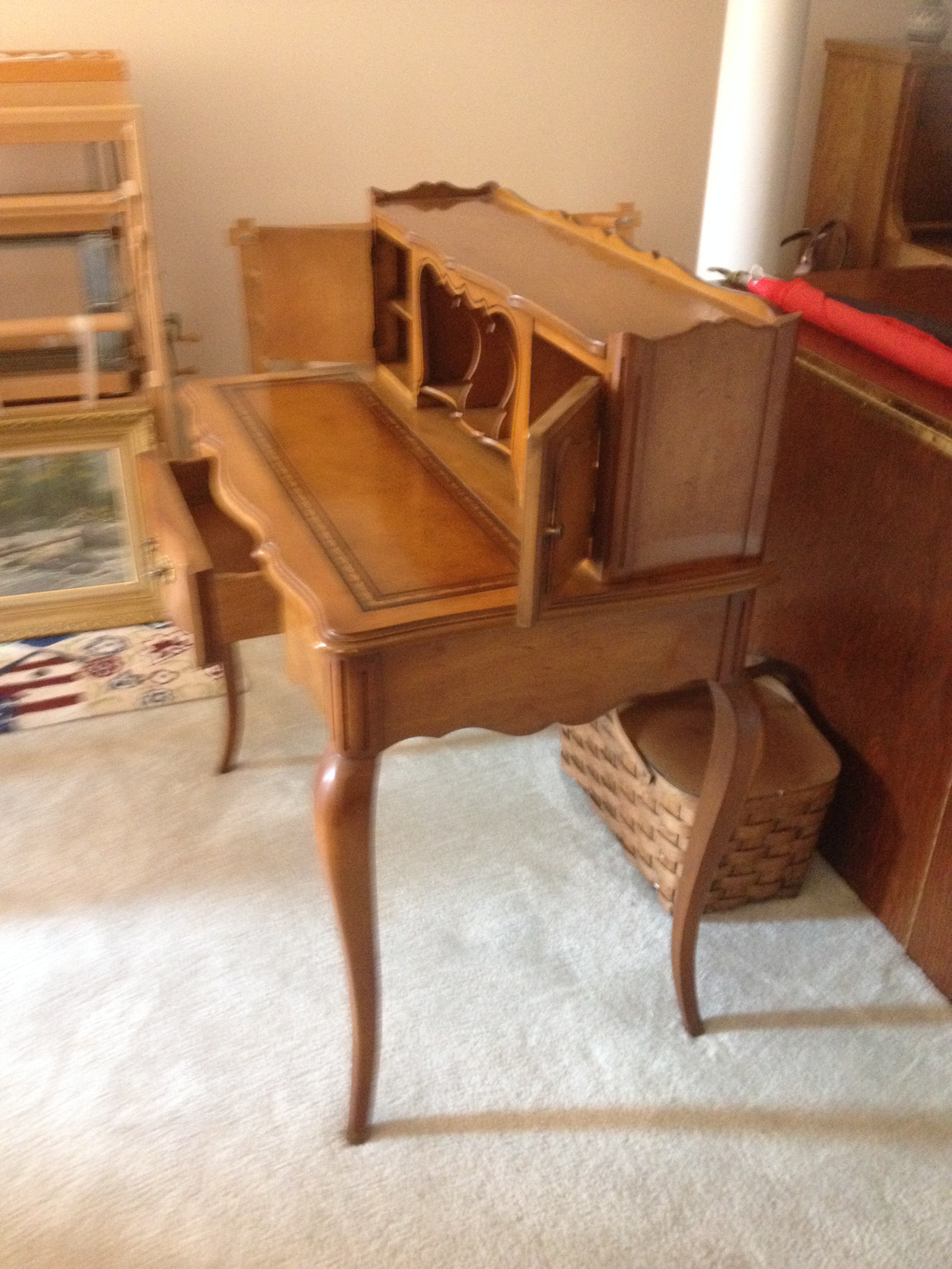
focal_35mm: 35
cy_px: 634
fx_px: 1283
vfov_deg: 52.6
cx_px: 476
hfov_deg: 40.7
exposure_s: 1/17
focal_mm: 4.28
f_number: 2.4
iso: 400
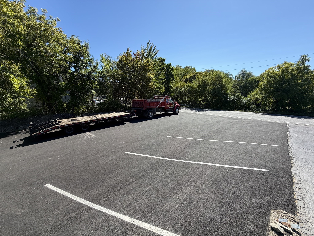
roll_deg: +0.7
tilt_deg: -10.1
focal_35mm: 14
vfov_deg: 85.7
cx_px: 157
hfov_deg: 102.1
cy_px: 118
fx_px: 127
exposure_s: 1/770
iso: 32
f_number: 2.2
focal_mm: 2.22
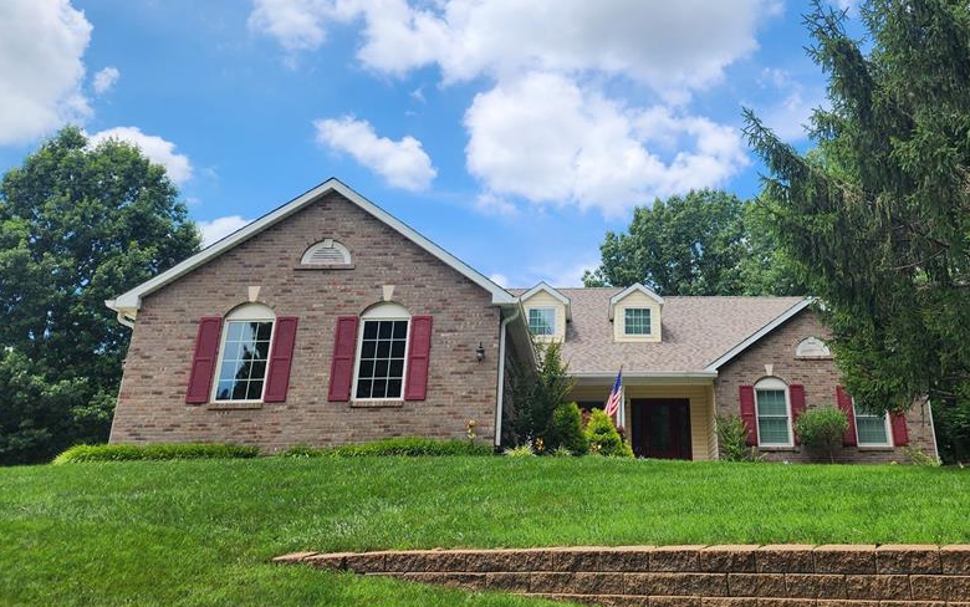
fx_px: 846
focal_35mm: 32
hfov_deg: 58.9
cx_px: 603
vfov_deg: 38.8
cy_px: 187
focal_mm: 6.4
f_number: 1.8
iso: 12
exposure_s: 1/1013
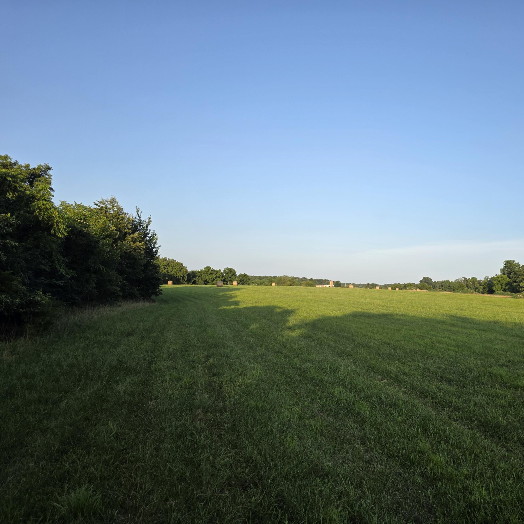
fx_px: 480
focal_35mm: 28
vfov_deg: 57.3
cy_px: 263
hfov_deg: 56.5
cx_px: 334
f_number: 1.7
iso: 80
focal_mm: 6.3
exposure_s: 1/2259
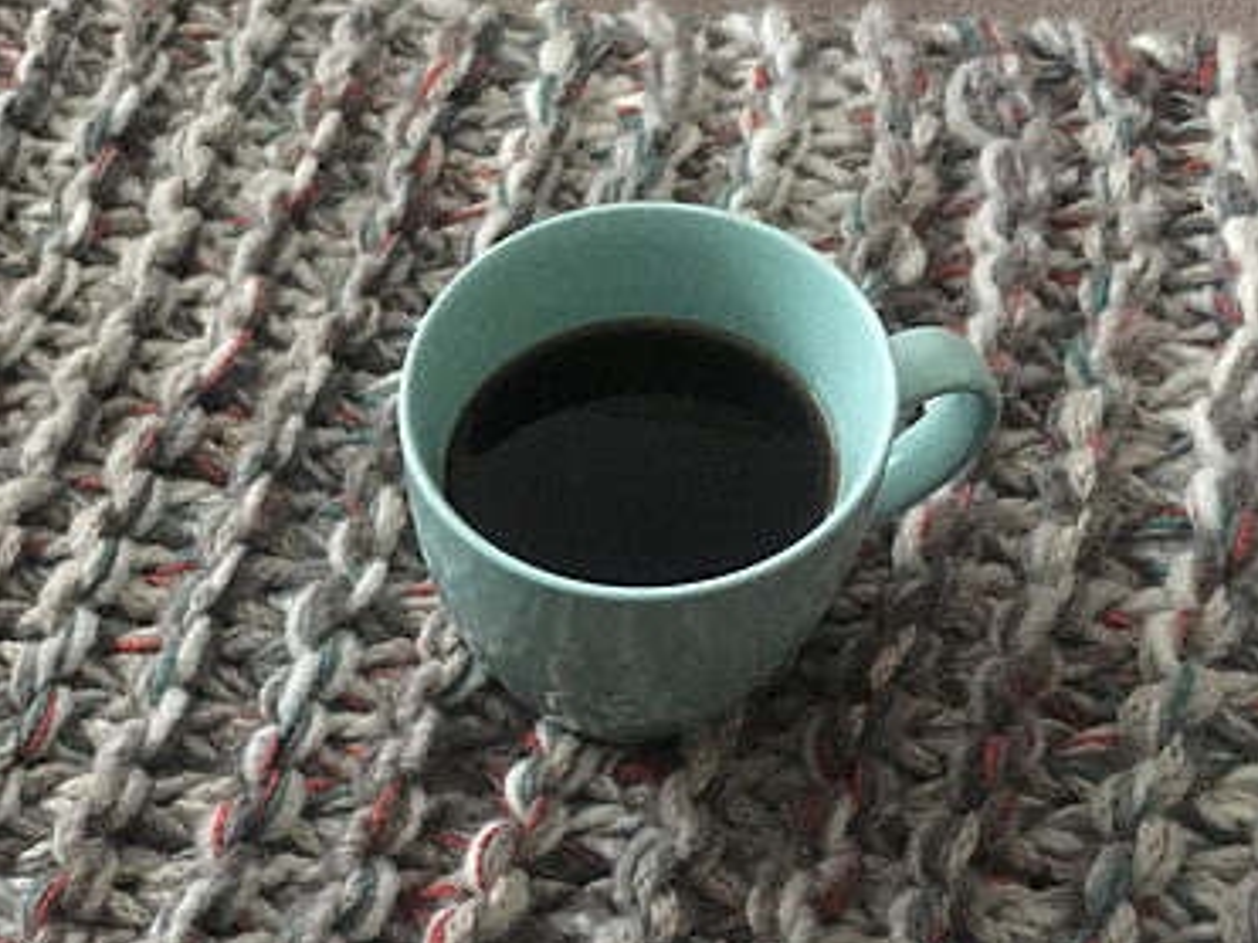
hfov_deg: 37.0
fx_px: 1816
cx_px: 264
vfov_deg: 28.7
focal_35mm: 50
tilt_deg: -58.0
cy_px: 692
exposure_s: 1/17
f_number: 2.2
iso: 500
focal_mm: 4.15
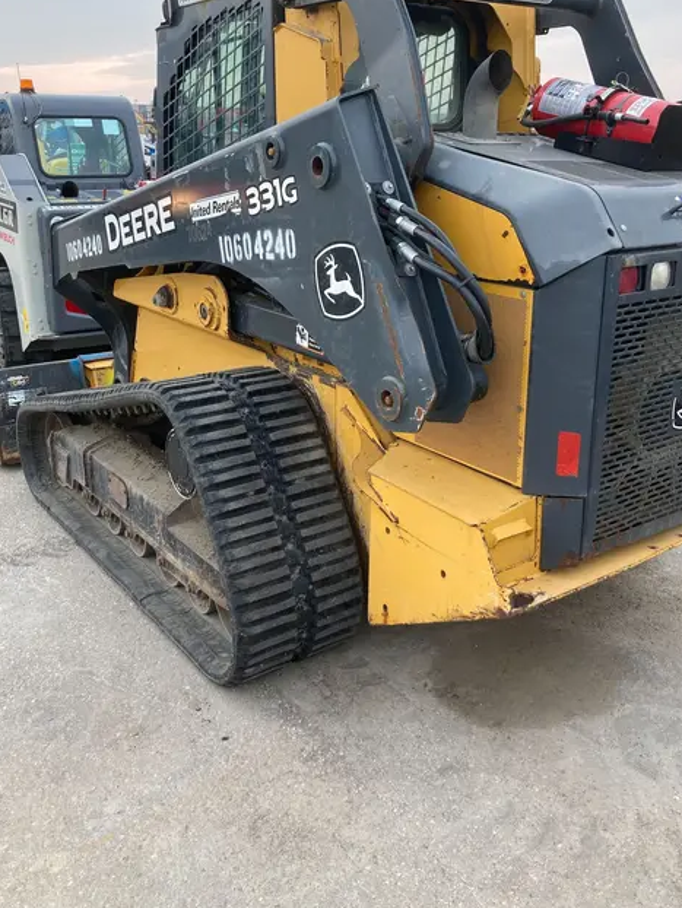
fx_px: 866
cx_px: 352
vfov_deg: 55.1
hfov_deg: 43.0
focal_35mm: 33
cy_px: 386
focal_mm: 3.99
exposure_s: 1/121
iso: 25
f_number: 1.8
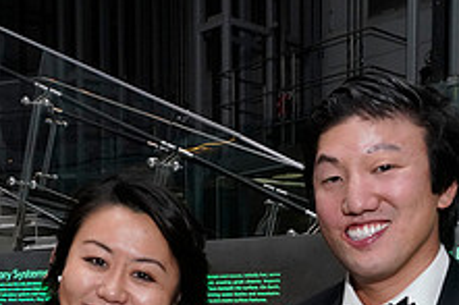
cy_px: 377
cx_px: 83
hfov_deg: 31.0
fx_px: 803
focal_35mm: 63
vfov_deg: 20.1
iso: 5000
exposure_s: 1/125
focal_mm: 24
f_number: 8
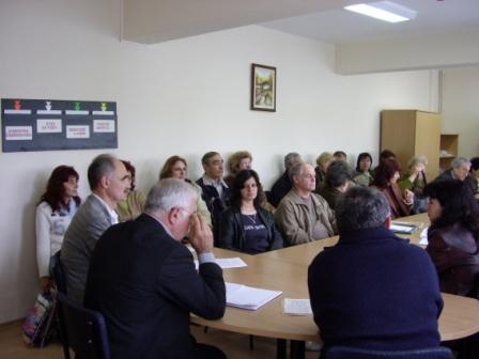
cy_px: 180
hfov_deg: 60.0
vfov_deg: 46.8
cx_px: 240
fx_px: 415
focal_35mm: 30
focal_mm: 5.8
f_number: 2.9
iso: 200
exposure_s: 1/30
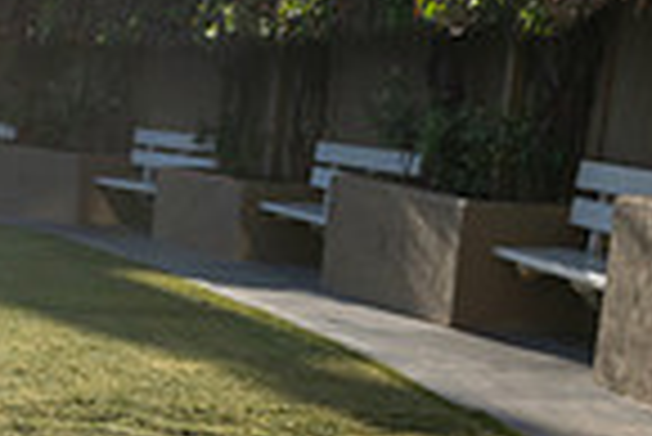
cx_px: -81
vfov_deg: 11.6
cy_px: 699
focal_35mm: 112
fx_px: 2030
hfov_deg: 17.6
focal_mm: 28
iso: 200
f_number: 11
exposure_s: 1/400
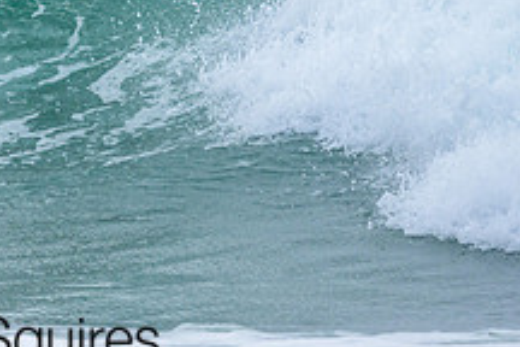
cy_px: -150
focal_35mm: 2601
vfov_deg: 0.5
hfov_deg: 0.8
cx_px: -90
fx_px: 37567
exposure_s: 1/2000
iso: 320
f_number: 6.3
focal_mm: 800
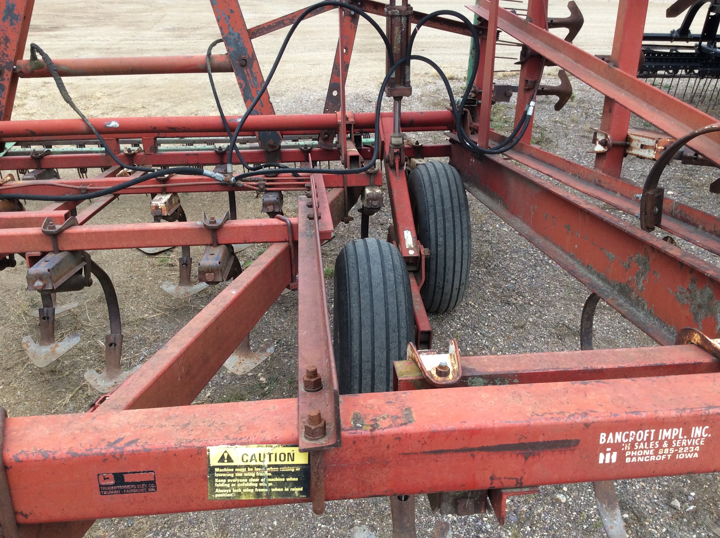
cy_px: 269
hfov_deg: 56.9
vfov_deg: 44.1
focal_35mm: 32
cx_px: 360
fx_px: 665
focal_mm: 3.3
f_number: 2.4
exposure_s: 1/196
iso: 32
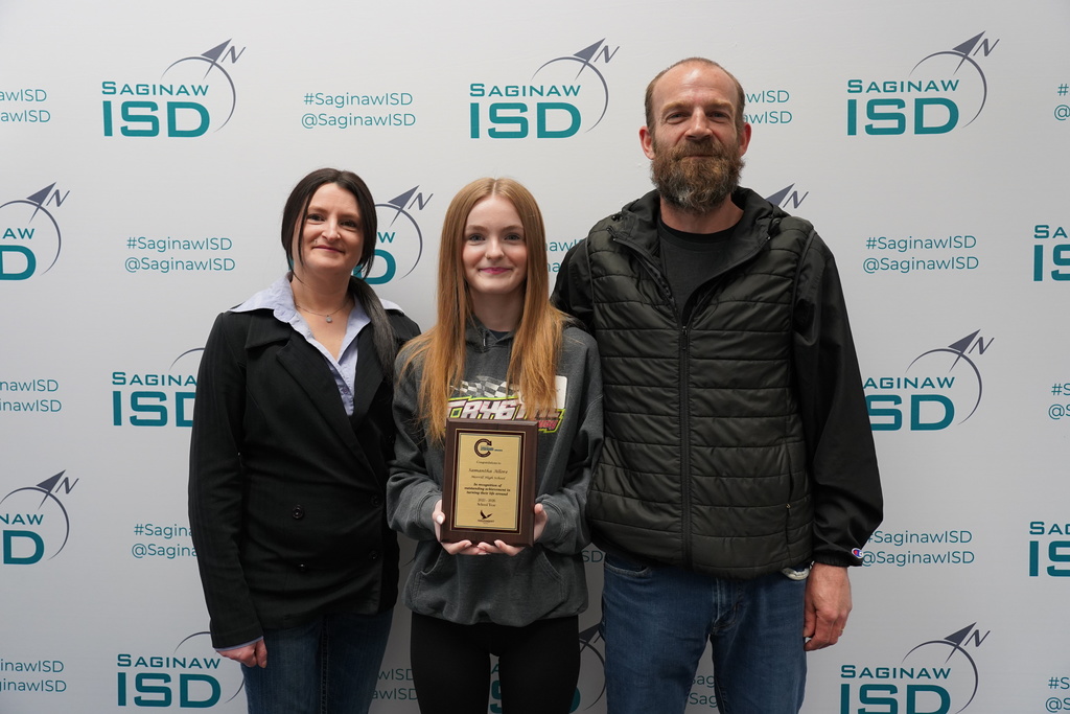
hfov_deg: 61.9
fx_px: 892
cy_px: 357
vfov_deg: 43.6
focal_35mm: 30
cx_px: 535
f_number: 4
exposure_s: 1/160
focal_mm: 30
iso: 2000
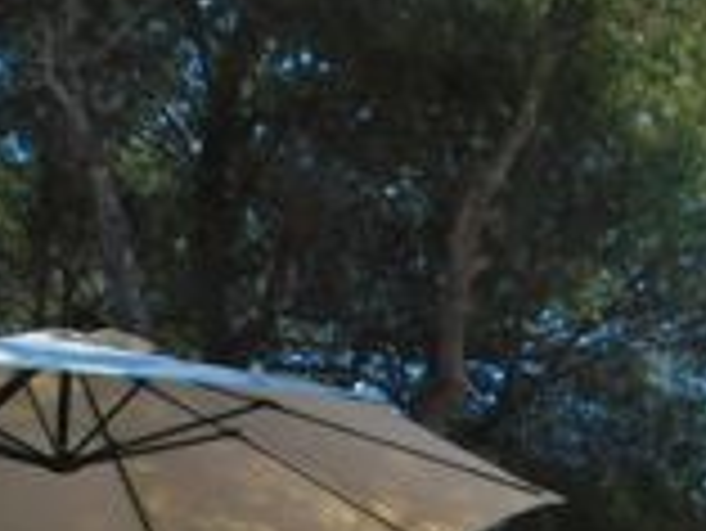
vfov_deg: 13.5
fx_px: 2102
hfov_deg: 17.3
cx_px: 1041
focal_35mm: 103
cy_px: 810
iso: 125
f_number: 3
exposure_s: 1/1500
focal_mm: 4
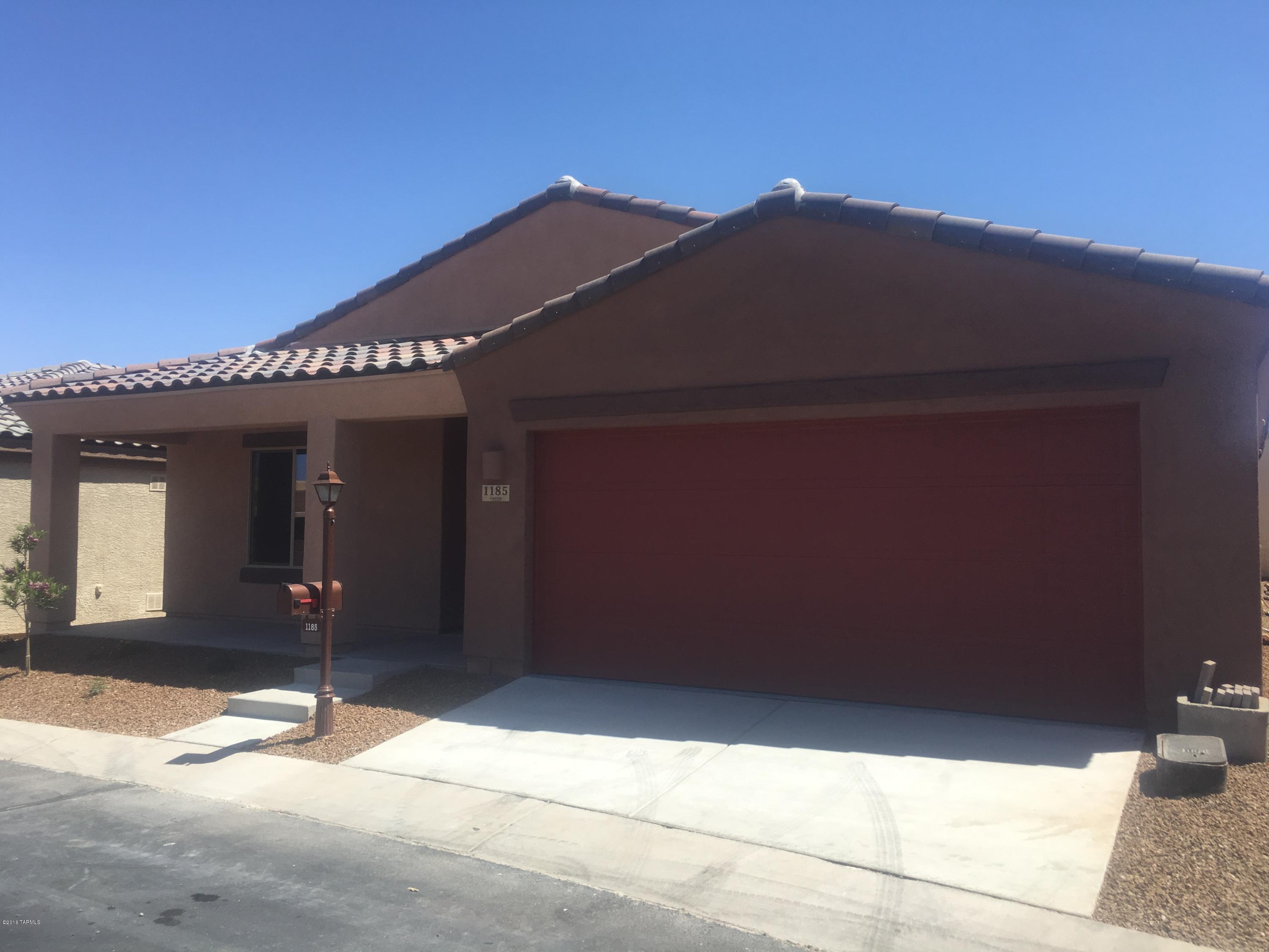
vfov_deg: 48.2
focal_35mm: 29
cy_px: 476
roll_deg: -0.3
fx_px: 1063
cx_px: 634
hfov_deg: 61.7
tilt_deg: +3.1
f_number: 2.2
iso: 25
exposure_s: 1/1425
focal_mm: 4.15
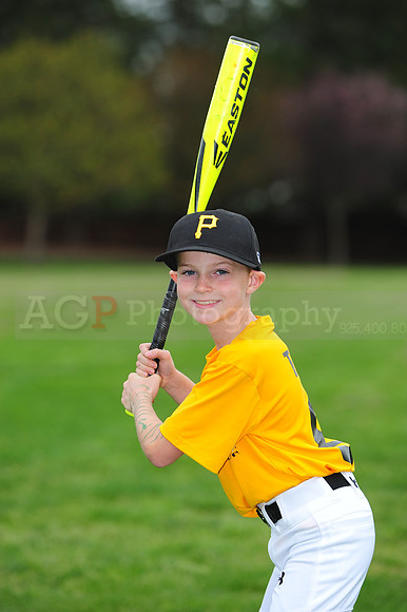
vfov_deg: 11.8
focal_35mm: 175
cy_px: 306
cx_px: 204
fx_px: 2971
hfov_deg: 7.8
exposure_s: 1/640
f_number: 5
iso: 400
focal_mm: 175
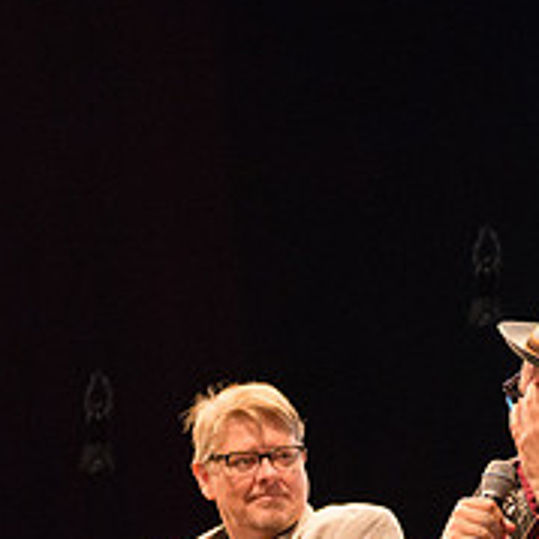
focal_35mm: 220
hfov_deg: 7.9
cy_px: 565
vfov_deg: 7.9
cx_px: 485
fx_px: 3876
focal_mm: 80
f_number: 3.2
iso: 4000
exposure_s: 1/200
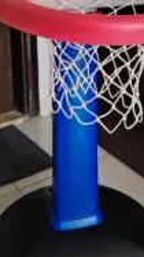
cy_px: 33
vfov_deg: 35.4
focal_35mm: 56
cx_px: 73
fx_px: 381
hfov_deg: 21.4
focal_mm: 5.25
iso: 2600
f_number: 1.75
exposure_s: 1/20
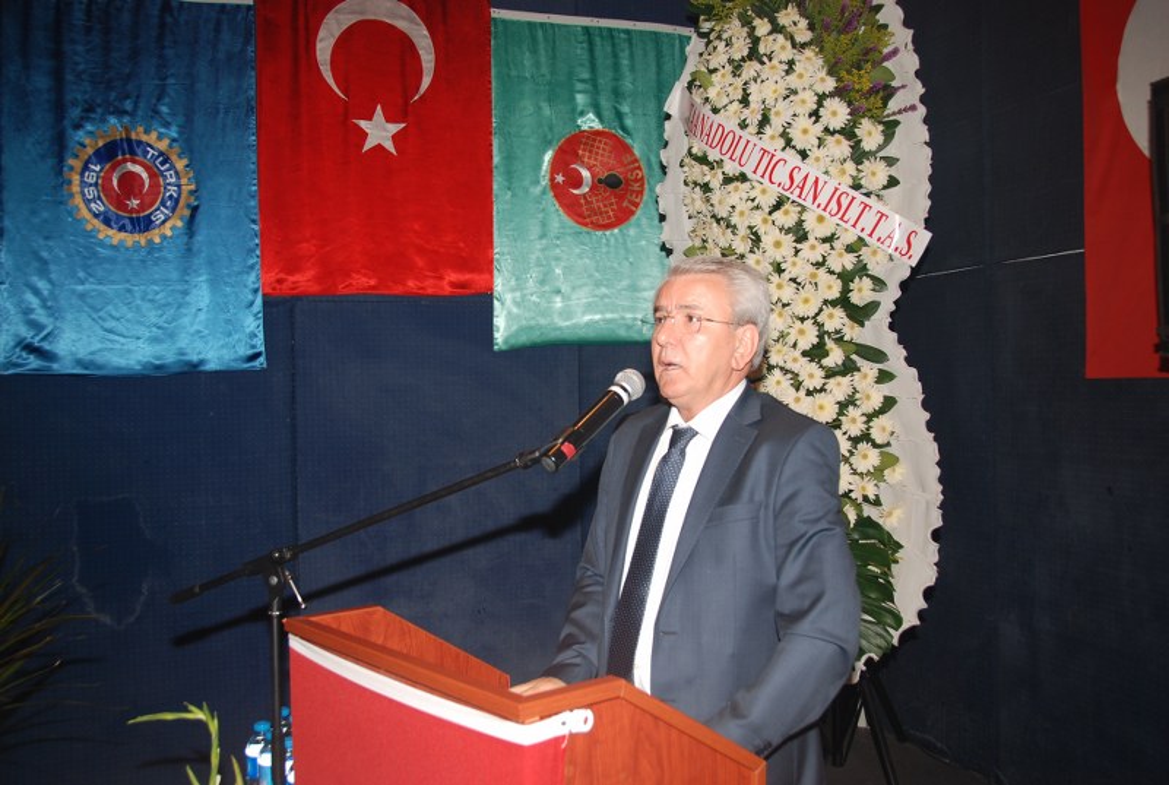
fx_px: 1074
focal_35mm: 33
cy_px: 392
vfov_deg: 40.1
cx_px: 584
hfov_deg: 57.1
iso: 200
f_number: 4
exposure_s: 1/60
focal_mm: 22
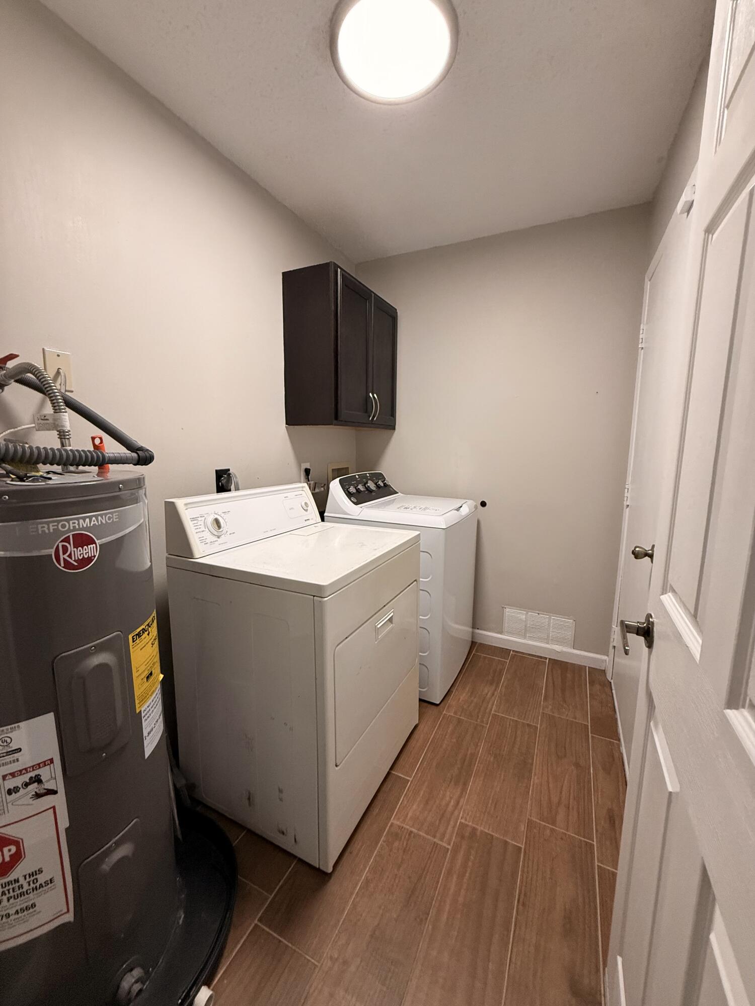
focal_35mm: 14
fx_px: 407
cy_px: 503
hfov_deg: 85.7
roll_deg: -1.1
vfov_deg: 102.1
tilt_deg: -8.2
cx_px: 378
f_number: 2.2
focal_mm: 2.22
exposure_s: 1/120
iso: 320
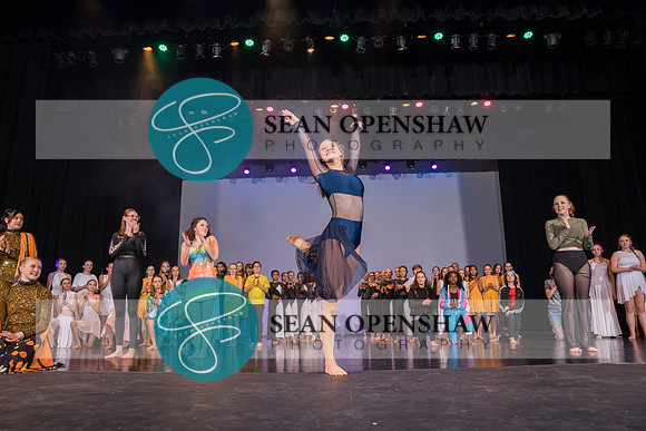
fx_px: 445
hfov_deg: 72.0
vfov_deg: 51.7
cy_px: 216
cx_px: 323
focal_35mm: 25
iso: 800
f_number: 4.5
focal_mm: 24
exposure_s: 1/400
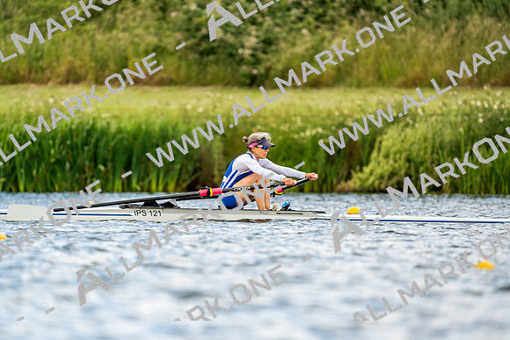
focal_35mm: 600
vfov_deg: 2.3
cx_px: 255
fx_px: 8502
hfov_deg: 3.4
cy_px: 170
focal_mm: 600
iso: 640
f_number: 6.3
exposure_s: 1/2000
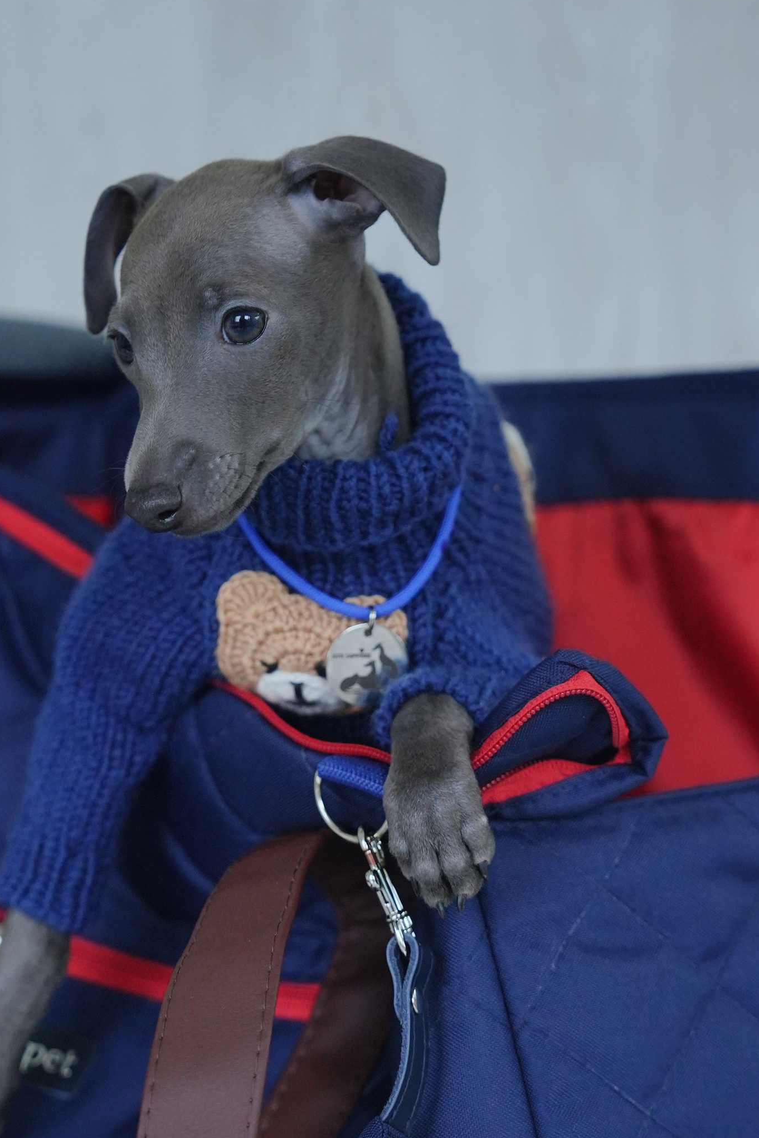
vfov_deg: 21.7
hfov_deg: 14.5
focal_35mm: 94
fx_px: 2973
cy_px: 492
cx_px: 319
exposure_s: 1/200
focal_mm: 50
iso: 1000
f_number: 2.8
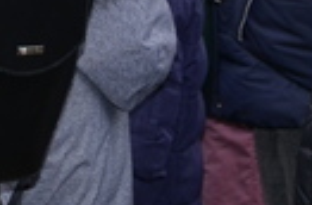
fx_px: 3045
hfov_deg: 5.7
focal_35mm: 353
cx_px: -383
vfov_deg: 3.8
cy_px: -246
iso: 200
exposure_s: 1/160
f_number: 4.8
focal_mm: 48
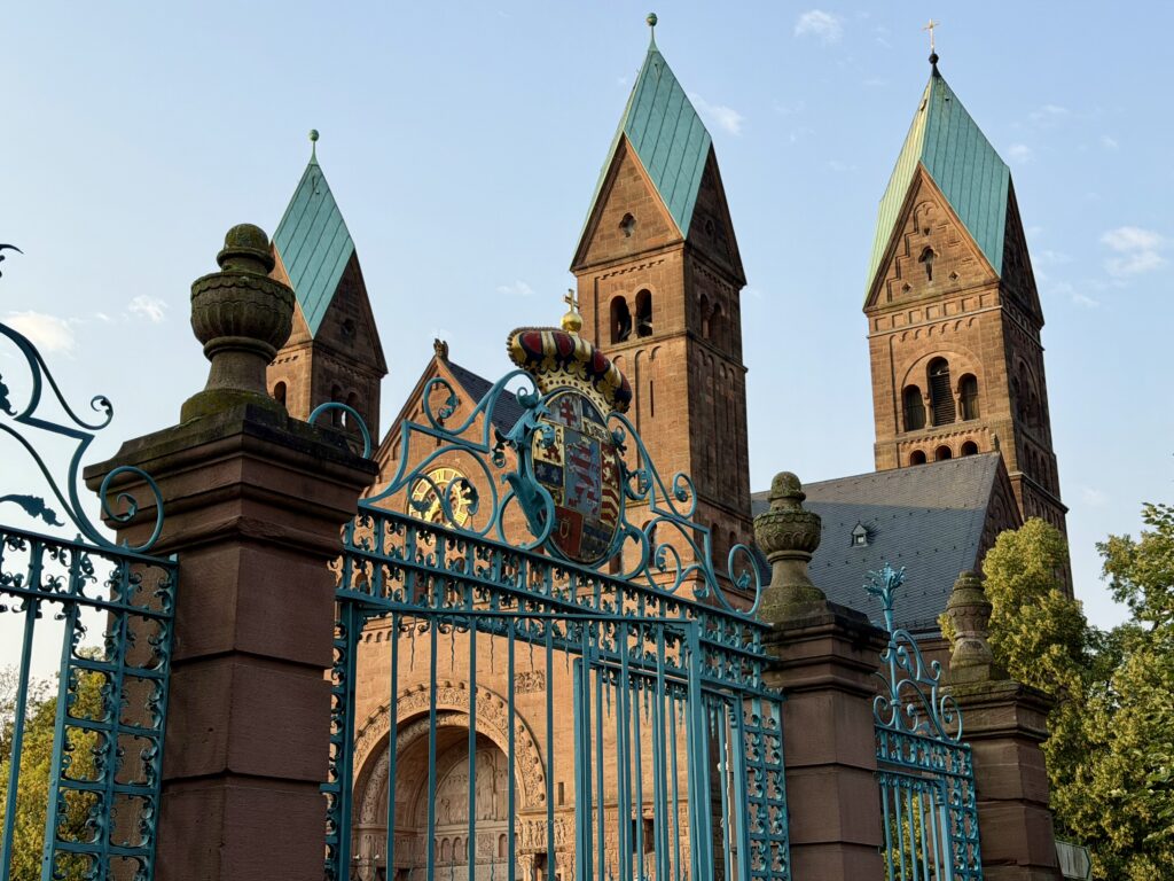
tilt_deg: +18.2
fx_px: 1628
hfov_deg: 39.7
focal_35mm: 48
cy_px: 440
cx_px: 587
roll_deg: +0.8
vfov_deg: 30.3
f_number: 1.78
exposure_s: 1/1795
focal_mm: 6.76
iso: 64
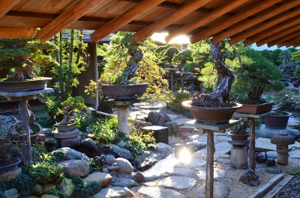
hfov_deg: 43.7
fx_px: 374
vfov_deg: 29.7
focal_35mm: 45
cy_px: 99
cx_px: 150
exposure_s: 1/60
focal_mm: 30
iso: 500
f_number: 8
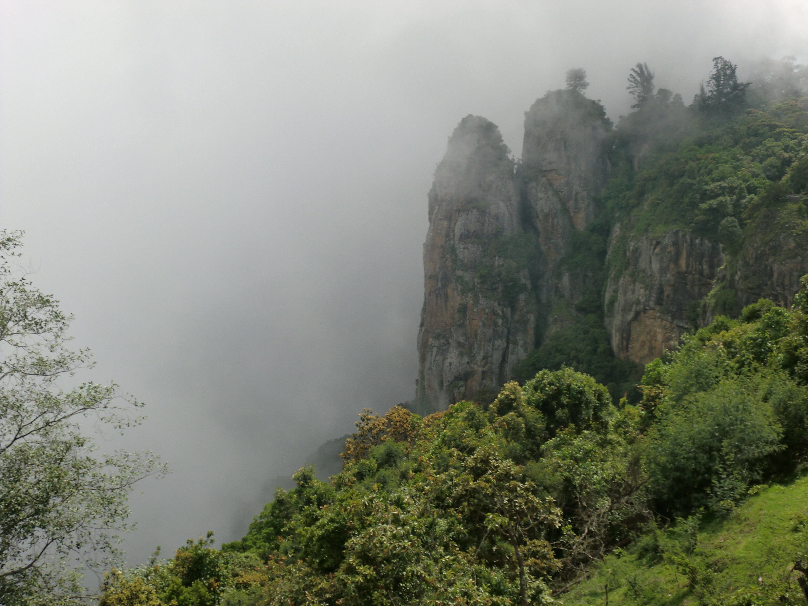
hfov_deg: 44.8
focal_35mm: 42
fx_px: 980
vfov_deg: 34.3
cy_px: 303
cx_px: 404
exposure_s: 1/200
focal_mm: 7.7
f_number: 8.5
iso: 64
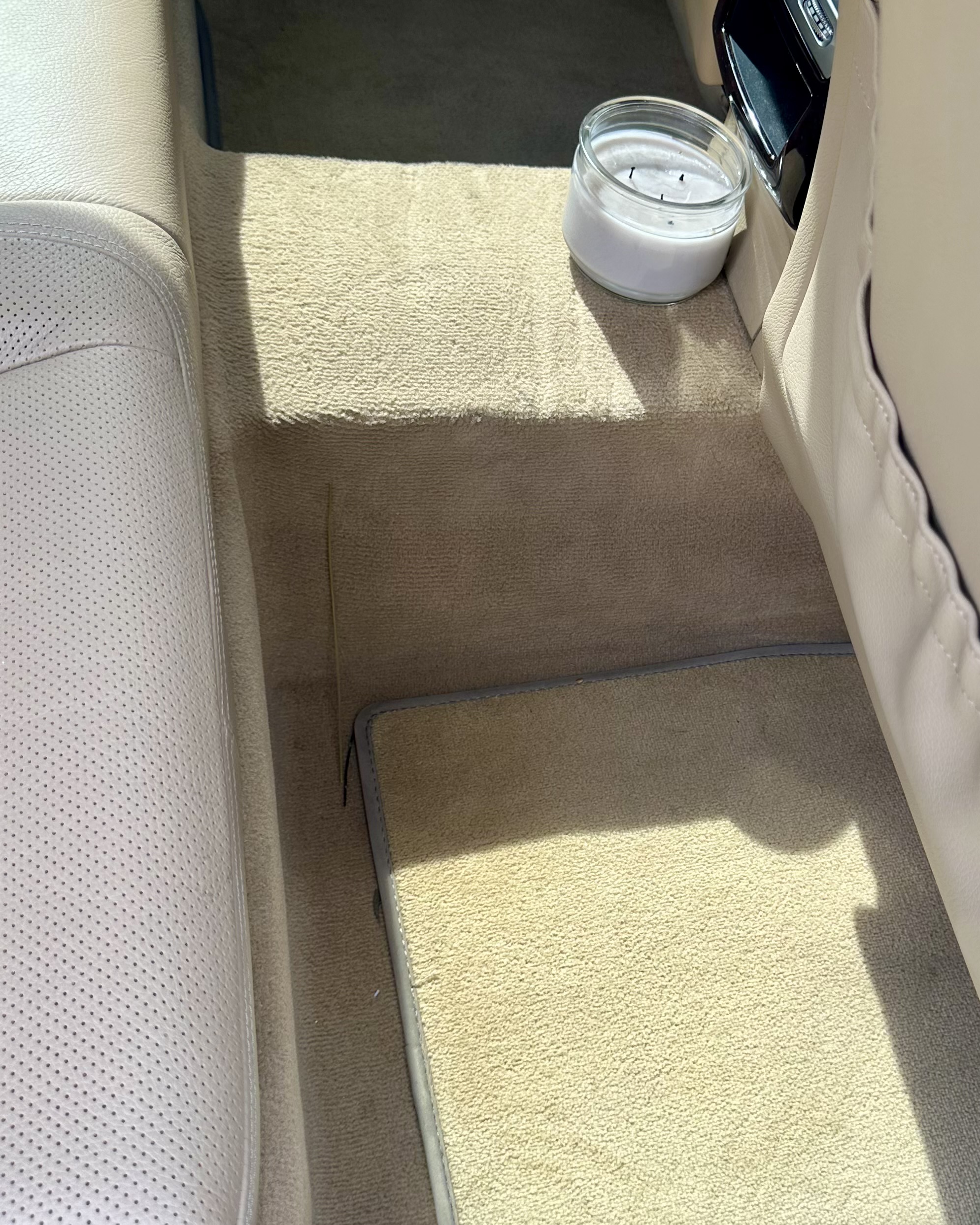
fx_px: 1378
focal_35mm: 38
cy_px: 610
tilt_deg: -50.9
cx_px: 658
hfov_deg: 38.7
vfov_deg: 47.9
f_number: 1.78
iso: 64
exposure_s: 1/121
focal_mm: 6.86
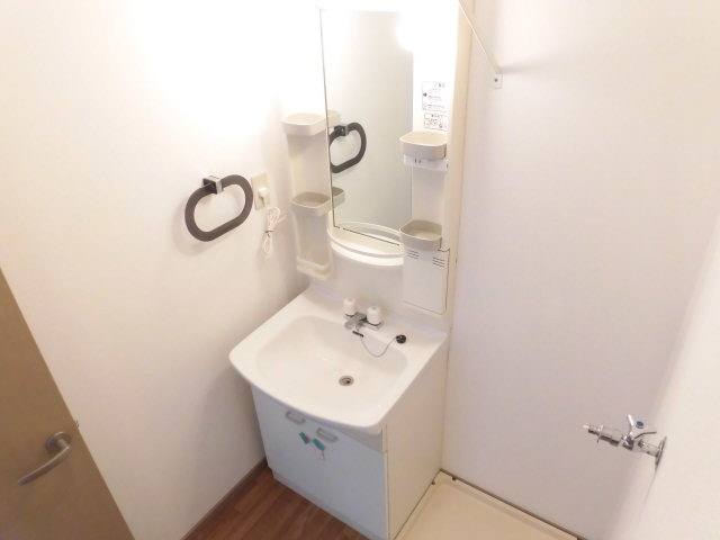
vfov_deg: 56.8
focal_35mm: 24
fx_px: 499
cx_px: 360
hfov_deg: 71.6
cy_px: 270
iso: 320
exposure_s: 1/30
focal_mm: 4.3
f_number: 3.1
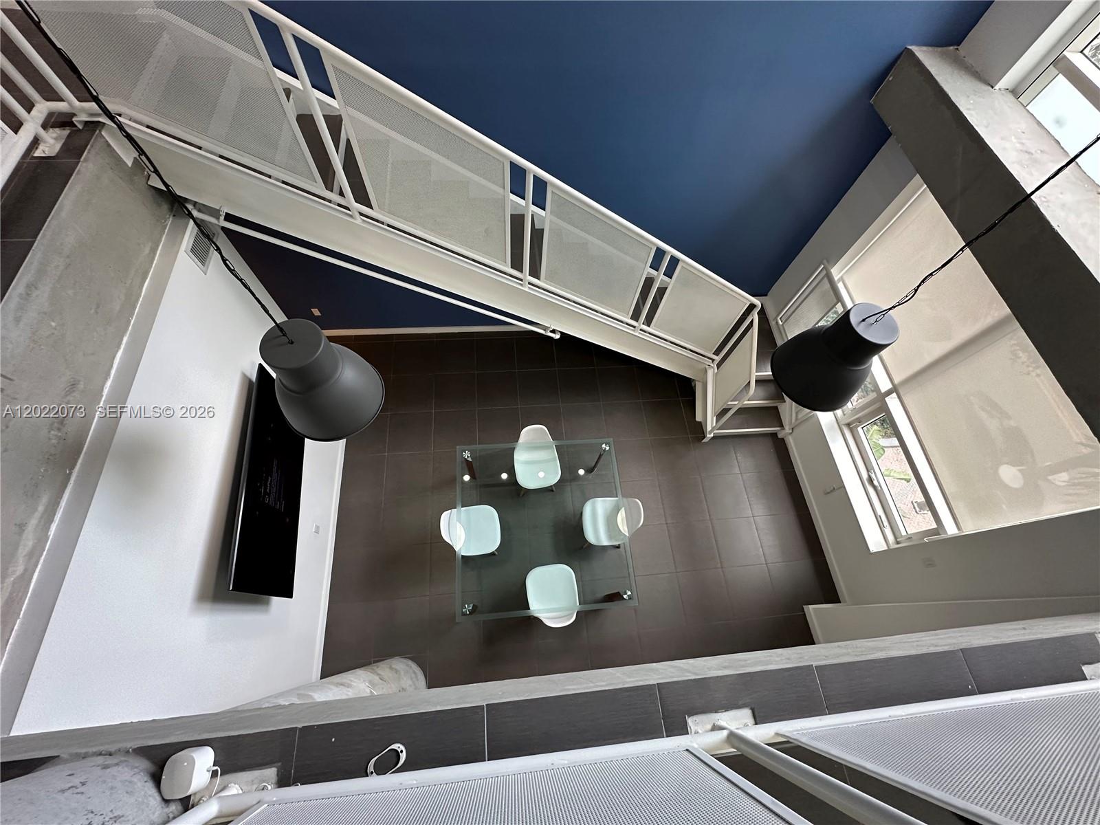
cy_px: 412
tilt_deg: -62.7
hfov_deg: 102.1
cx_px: 550
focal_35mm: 14
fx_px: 445
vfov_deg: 85.7
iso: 250
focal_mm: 2.22
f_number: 2.2
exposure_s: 1/120
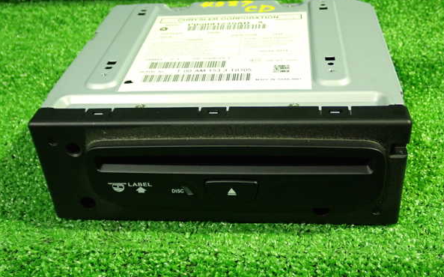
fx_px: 532
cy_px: 146
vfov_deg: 29.2
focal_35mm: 44
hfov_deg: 45.3
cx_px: 224
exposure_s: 1/25
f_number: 2.8
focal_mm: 7.31
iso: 800
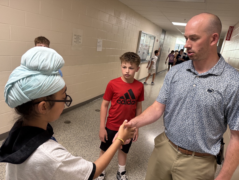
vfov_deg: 56.8
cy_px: 90
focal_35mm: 24
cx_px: 120
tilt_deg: -17.0
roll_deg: -8.5
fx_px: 166
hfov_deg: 71.6
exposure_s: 1/60
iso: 125
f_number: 1.78
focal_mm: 6.76
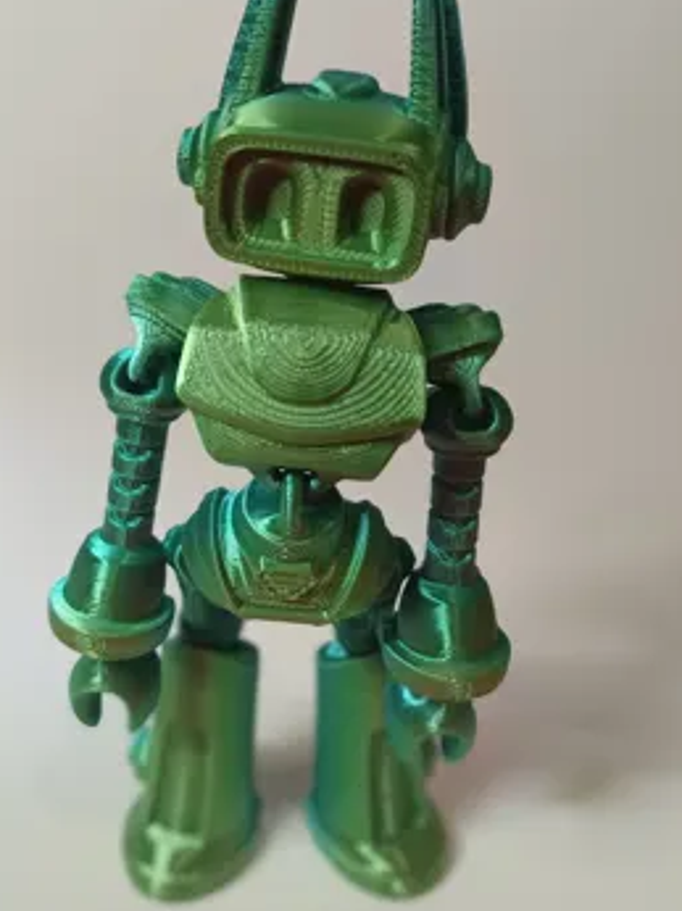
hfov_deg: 38.5
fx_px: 973
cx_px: 287
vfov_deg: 50.2
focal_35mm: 37
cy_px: 478
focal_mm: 5.31
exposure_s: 1/50
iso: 497
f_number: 1.7
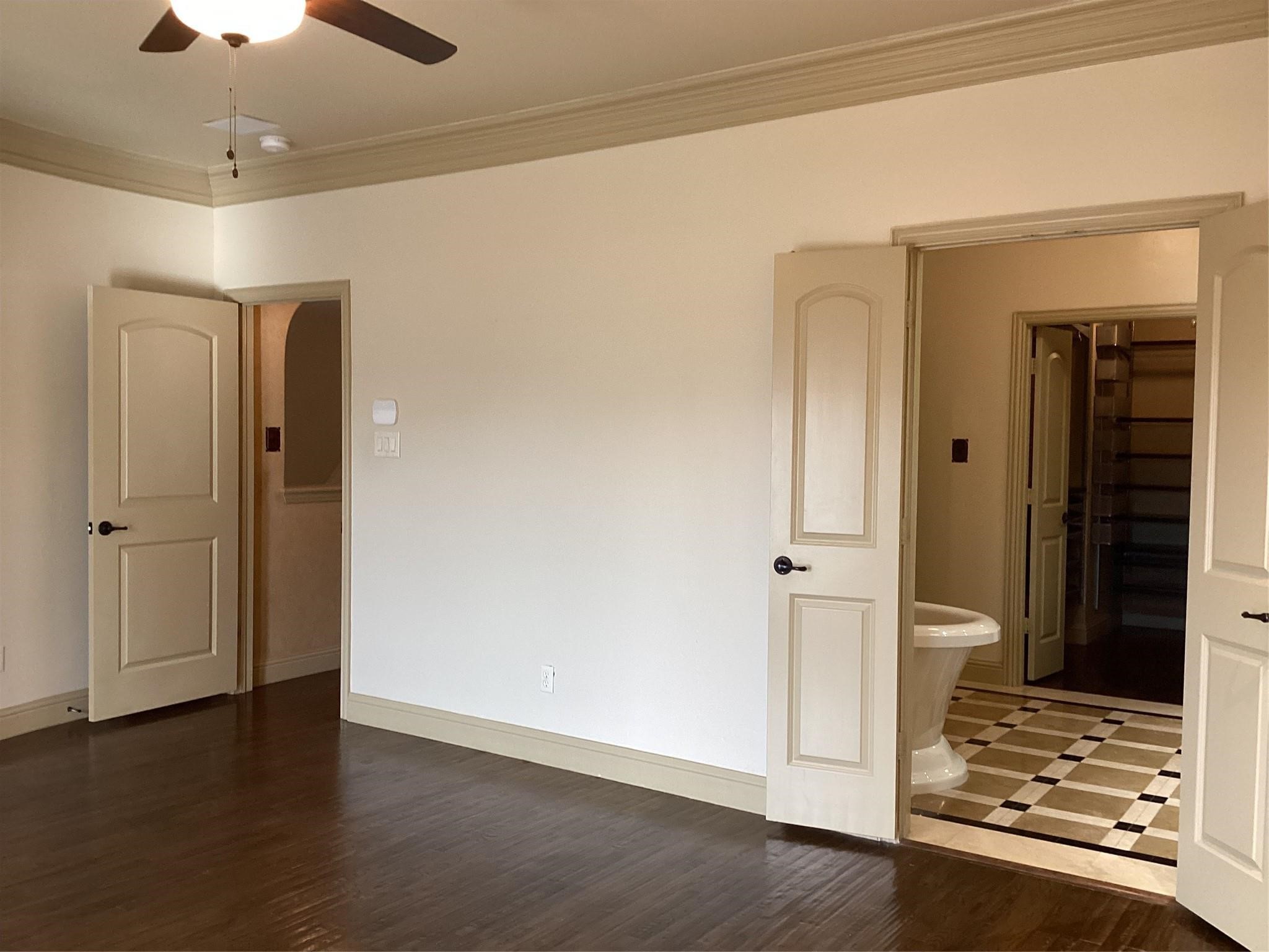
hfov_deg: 58.4
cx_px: 634
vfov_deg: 45.4
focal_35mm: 31
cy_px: 476
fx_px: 1136
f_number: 2.4
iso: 160
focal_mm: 3.3
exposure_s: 1/60
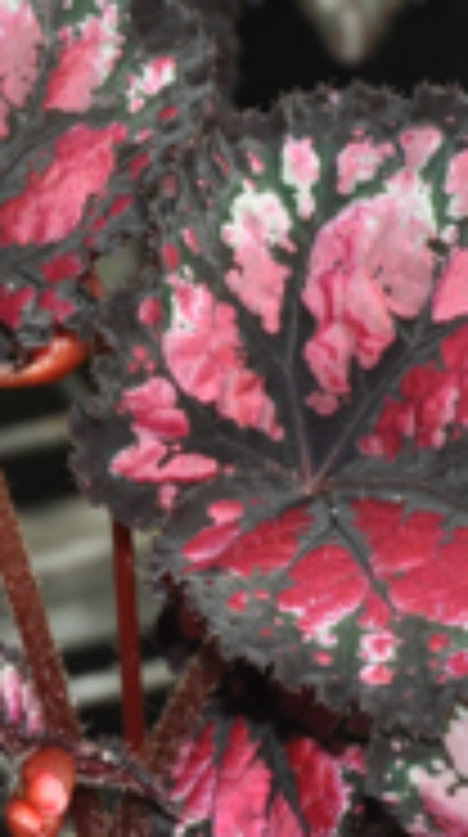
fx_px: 5275
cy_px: 826
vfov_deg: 9.0
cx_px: 36
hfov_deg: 5.1
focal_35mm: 238
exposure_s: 1/60
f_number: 4.2
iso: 800
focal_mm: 44
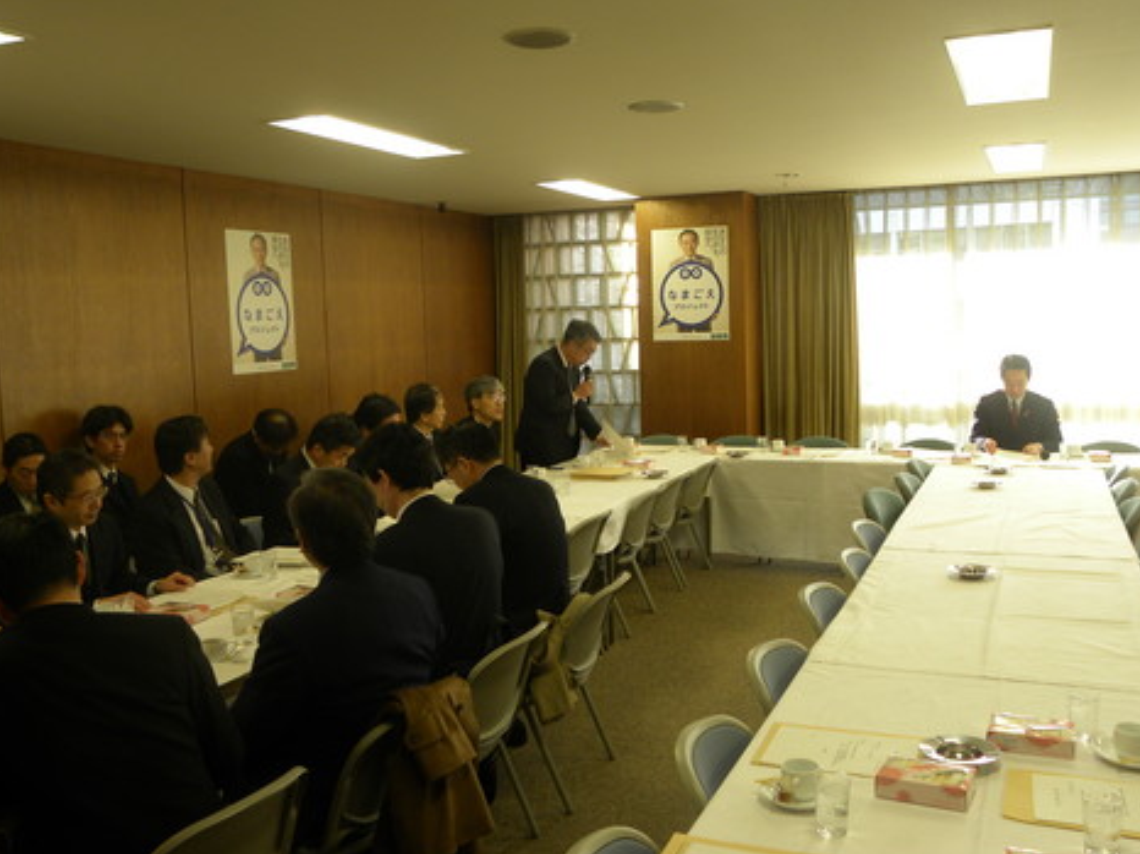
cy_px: 418
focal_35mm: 34
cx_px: 572
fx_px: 1119
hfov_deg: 54.0
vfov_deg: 41.8
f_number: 2.8
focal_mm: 5.9
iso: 102
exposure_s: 1/62.3
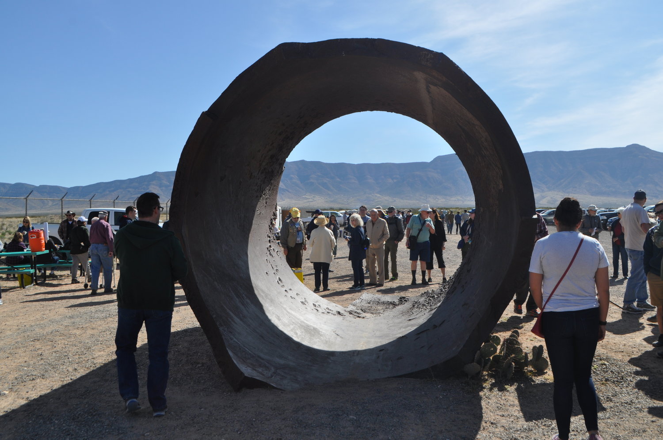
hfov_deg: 53.2
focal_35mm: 36
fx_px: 662
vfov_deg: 36.8
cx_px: 332
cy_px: 220
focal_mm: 24
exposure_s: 1/400
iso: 200
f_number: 10
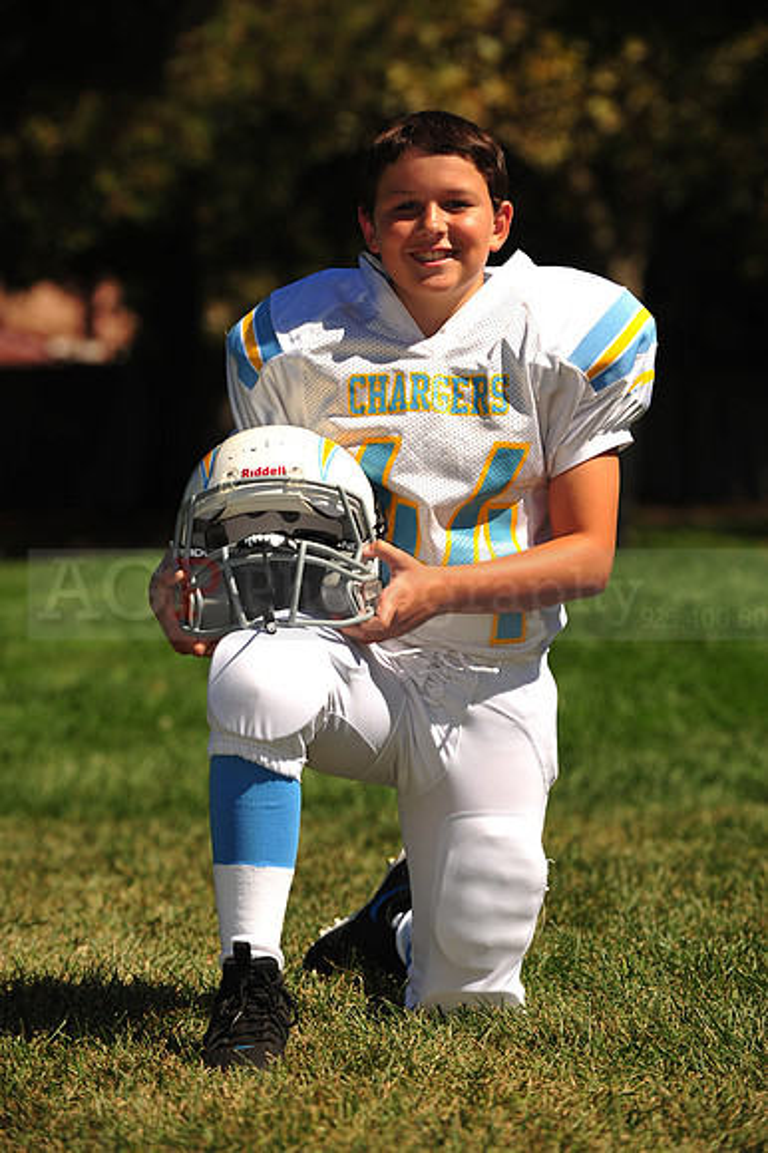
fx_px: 4485
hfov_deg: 9.8
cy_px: 576
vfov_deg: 14.7
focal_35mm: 140
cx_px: 384
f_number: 5
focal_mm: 140
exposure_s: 1/1000
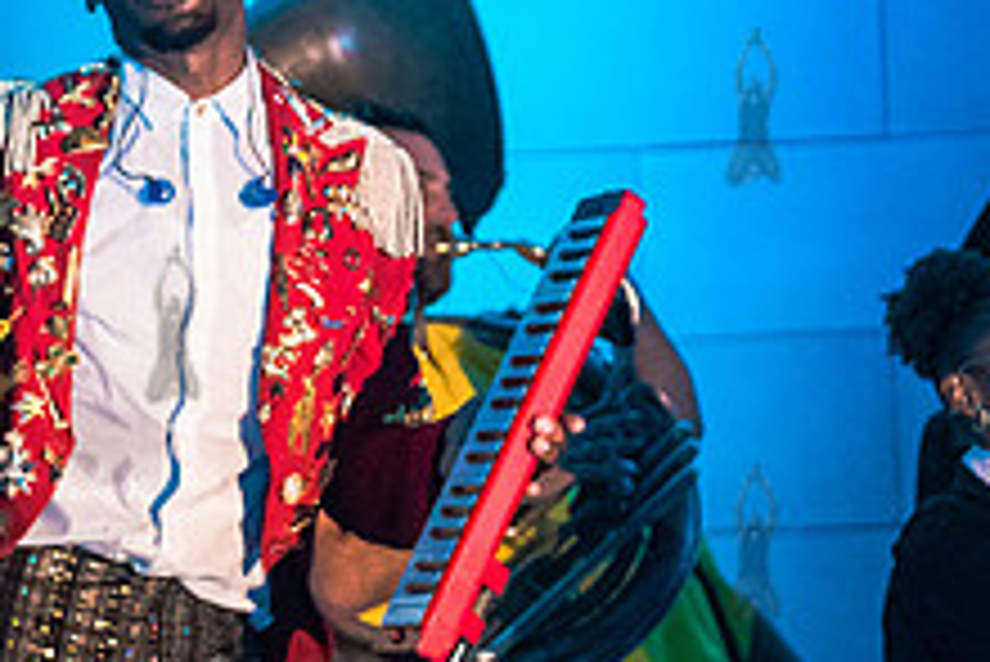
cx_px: 191
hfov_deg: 12.2
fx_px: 4623
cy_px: 322
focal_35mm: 168
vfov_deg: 8.2
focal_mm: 62
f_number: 2.8
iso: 8000
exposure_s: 1/200
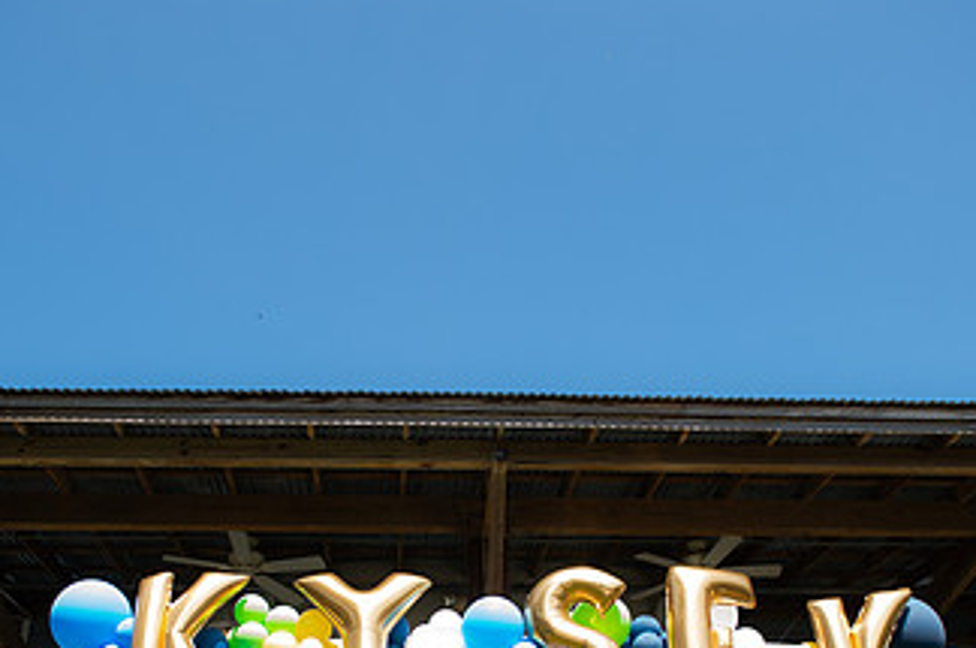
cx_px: 458
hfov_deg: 45.5
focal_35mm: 43
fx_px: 1164
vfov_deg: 29.9
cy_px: 570
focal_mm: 24
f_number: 4
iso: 50
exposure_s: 1/250
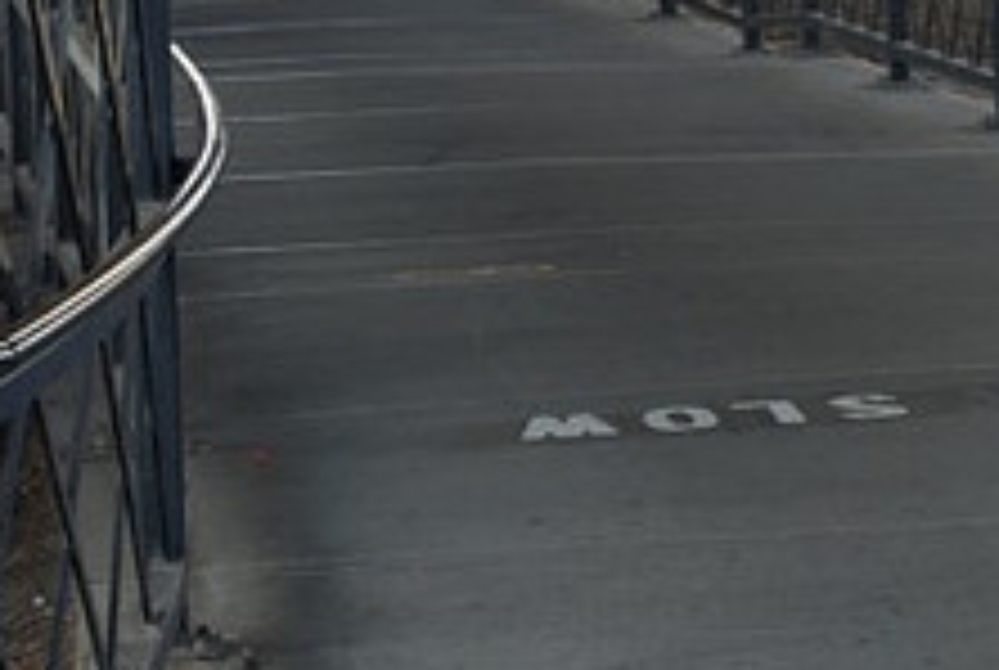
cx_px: 652
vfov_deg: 7.3
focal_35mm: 188
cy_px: 88
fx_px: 5227
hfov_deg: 10.9
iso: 100
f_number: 4.8
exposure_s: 1/60
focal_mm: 48
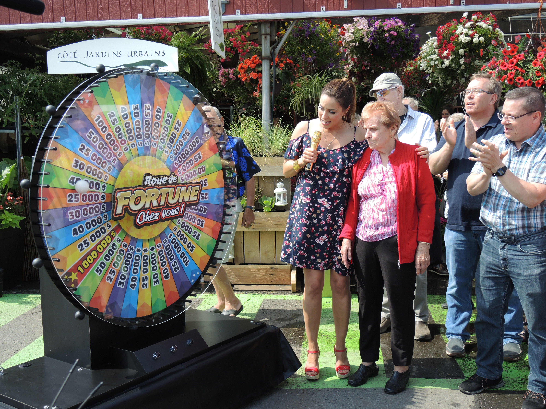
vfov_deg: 37.7
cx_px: 273
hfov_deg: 49.0
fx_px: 599
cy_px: 204
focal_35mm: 38
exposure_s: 1/800
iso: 80
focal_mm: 8.2
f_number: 2.2
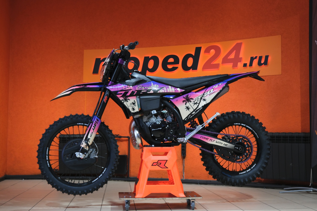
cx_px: 158
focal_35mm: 46
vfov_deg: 29.2
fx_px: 405
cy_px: 106
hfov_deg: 42.7
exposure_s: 1/100
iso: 1250
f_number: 4
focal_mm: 30.8
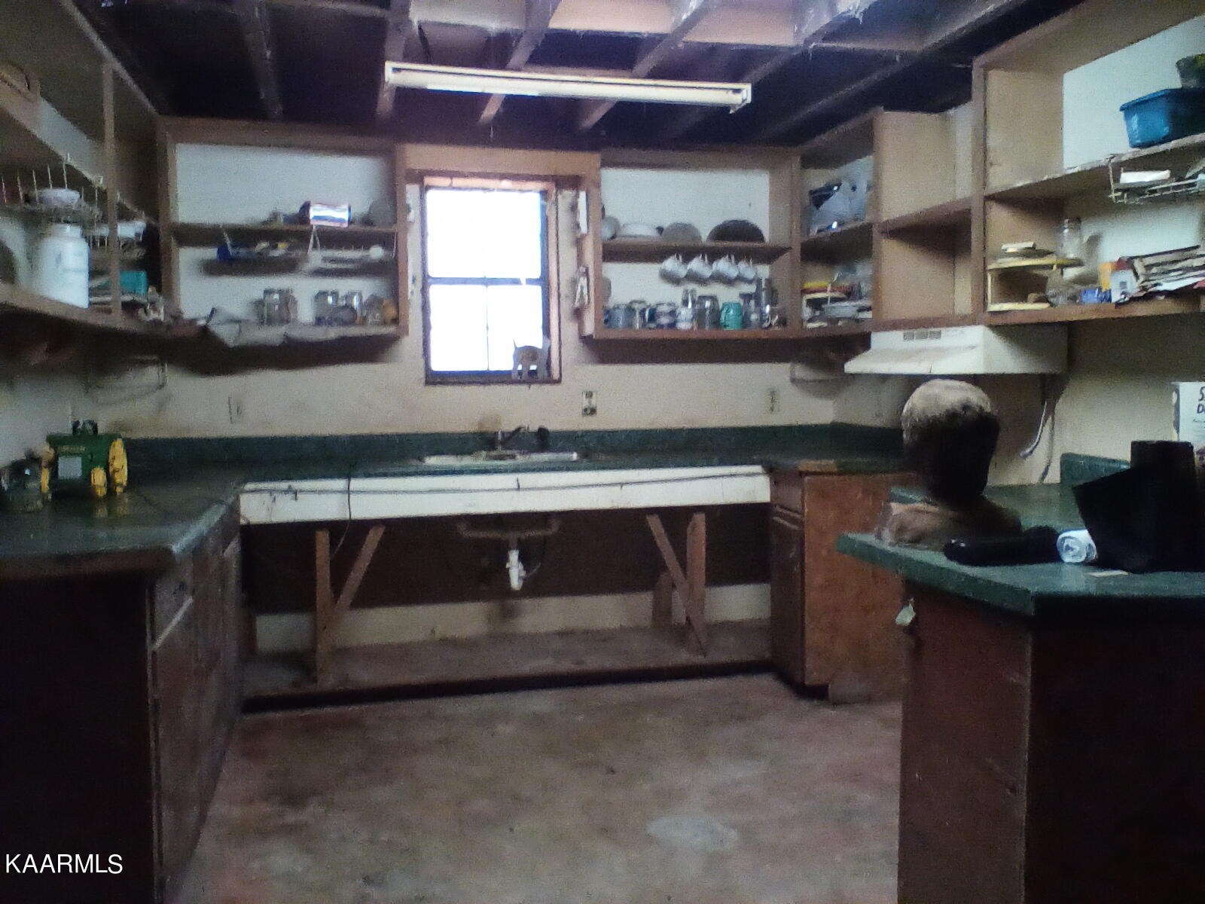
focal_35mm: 31
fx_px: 1079
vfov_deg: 45.4
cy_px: 452
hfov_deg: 58.4
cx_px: 602
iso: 618
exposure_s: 1/15
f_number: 2.4
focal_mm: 2.38
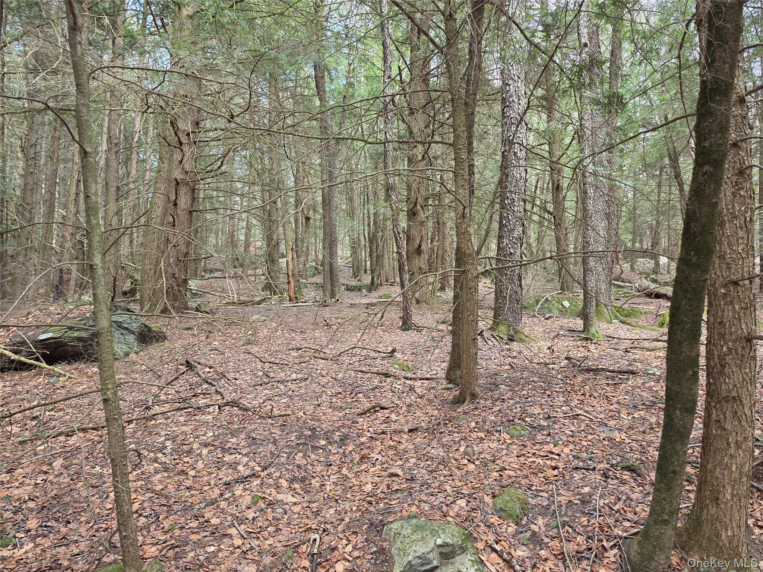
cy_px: 286
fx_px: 507
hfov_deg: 73.9
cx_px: 382
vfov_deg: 58.9
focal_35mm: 23
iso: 100
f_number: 1.4
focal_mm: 6.5
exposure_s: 1/120
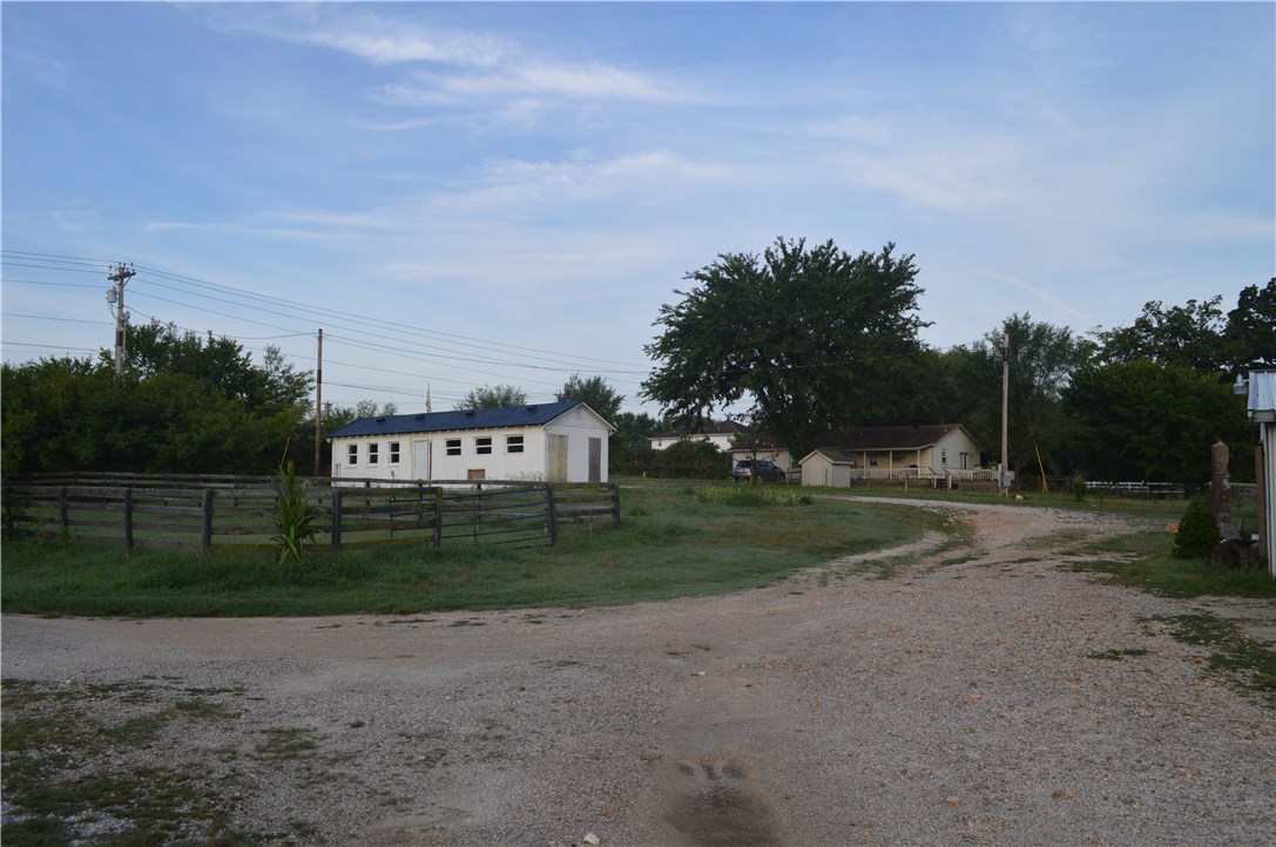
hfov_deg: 67.4
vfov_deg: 47.8
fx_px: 956
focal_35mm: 27
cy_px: 424
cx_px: 638
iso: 100
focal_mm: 18
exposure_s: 1/125
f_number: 5.6
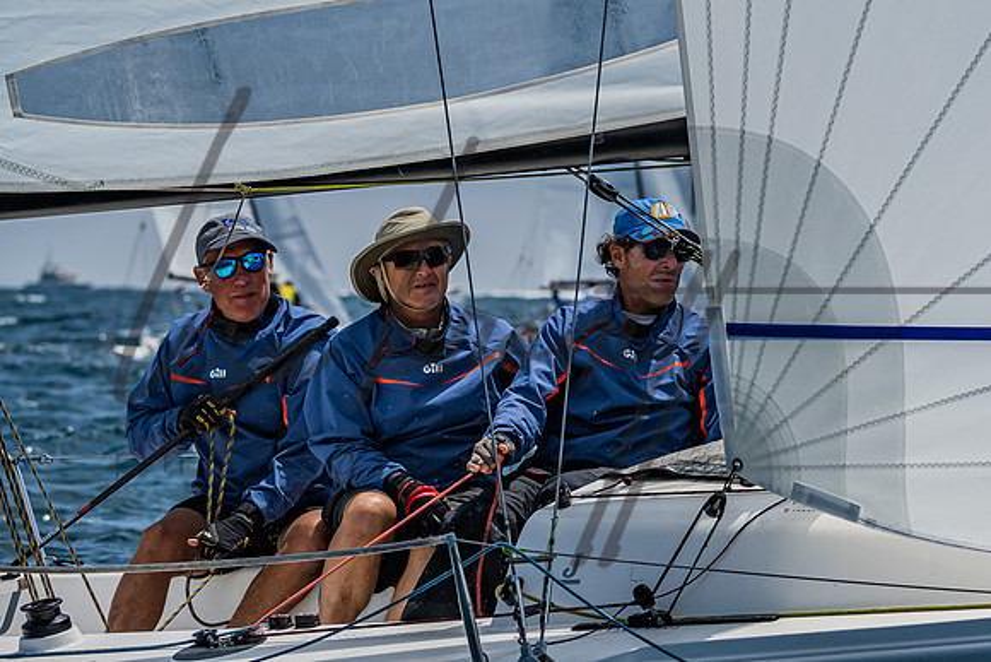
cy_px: 101
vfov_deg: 5.4
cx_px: 840
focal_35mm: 254
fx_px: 7005
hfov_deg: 8.1
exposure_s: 1/2500
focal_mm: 150
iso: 400
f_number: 6.3
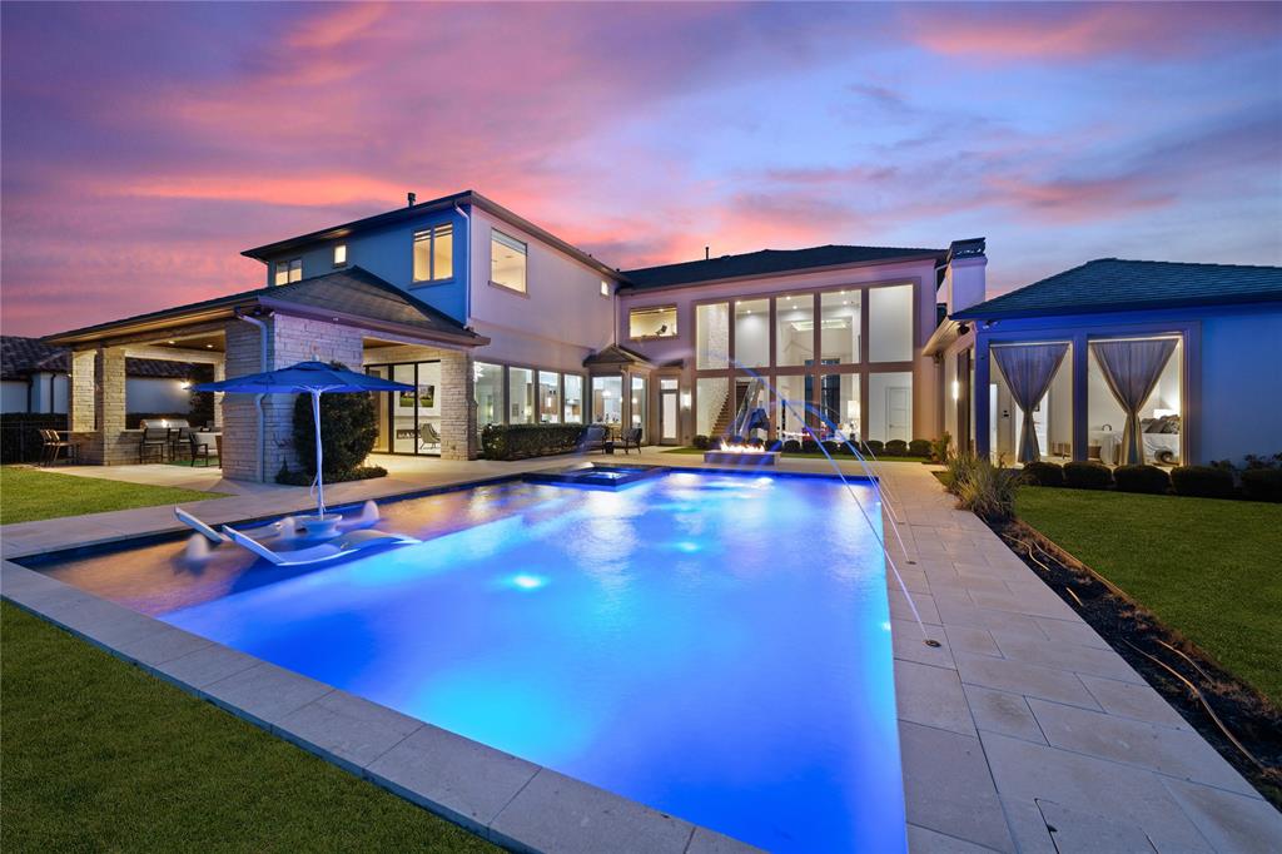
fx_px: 463
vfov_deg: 85.4
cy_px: 427
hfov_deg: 108.3
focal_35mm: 13
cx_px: 641
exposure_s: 10
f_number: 8
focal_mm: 13
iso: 320
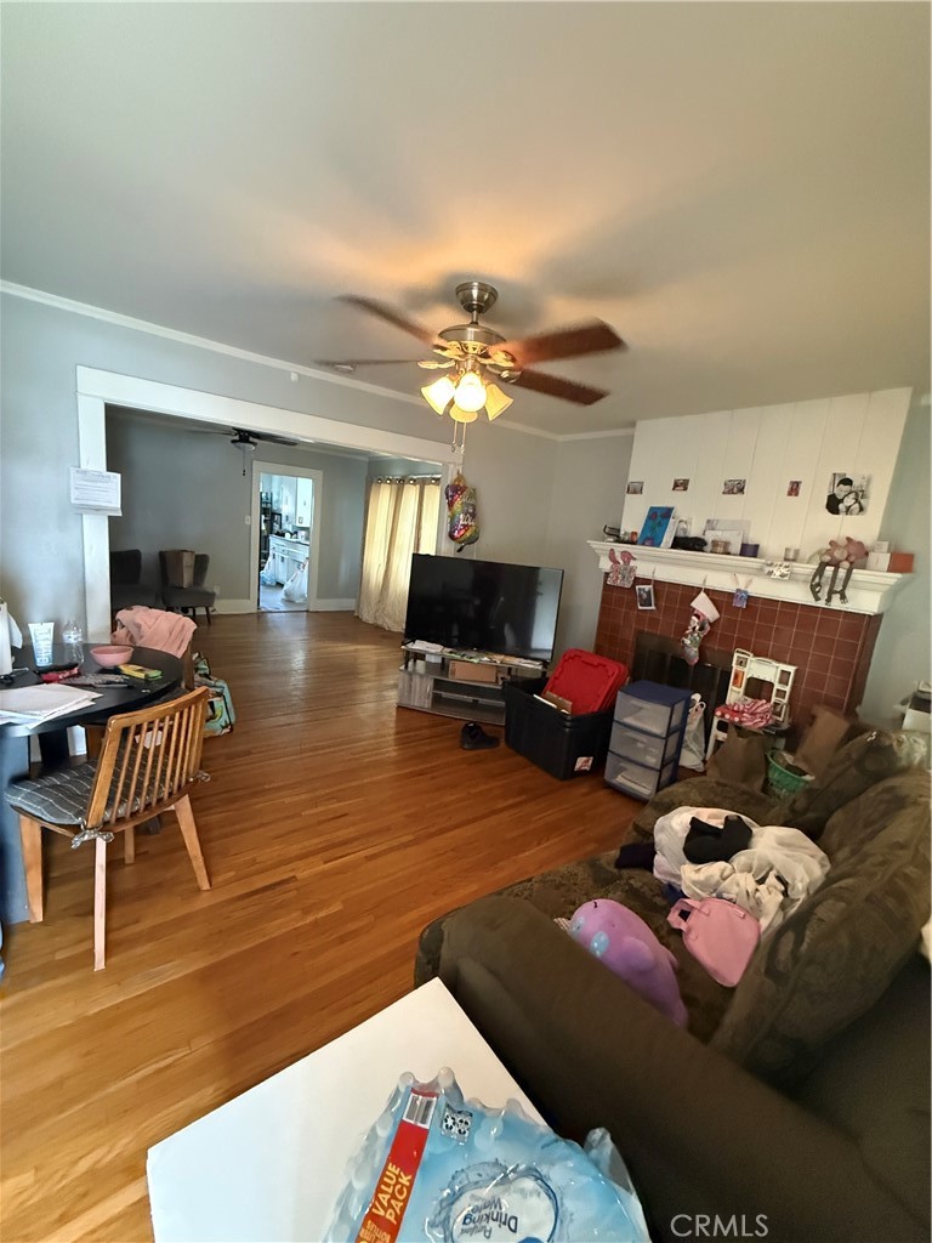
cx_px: 466
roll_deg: -6.4
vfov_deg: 102.1
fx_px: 503
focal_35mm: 14
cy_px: 622
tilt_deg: -8.8
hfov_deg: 85.7
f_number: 2.2
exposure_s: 1/60
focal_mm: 2.22
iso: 1250
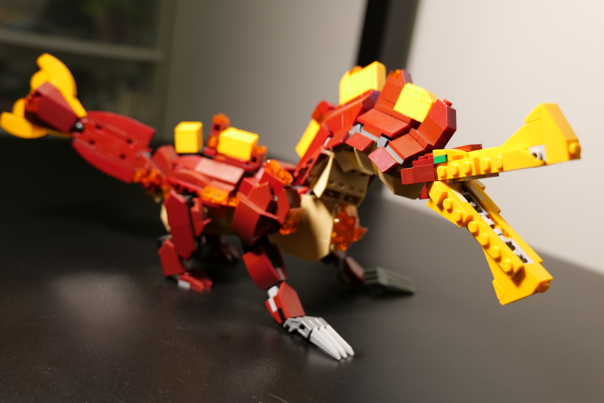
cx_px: 302
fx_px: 554
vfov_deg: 40.0
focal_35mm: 33
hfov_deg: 57.2
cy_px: 202
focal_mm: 33
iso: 2000
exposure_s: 1/60
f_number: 4.3
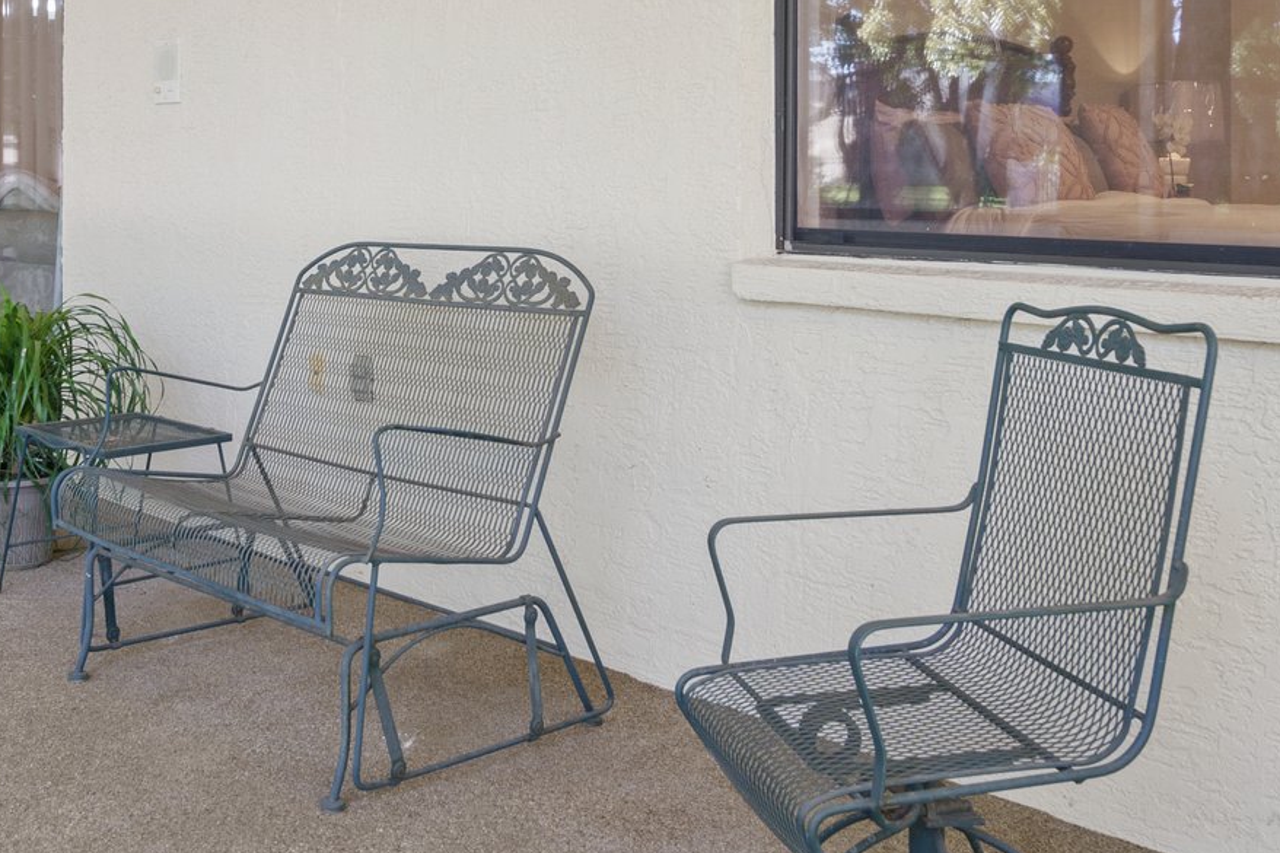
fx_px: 1493
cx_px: 424
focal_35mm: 42
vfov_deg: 31.1
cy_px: 177
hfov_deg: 45.7
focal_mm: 18
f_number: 8
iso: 320
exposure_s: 1/3
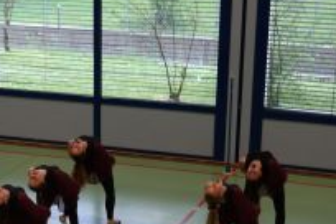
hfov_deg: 17.1
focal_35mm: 119
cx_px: 77
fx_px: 1111
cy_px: 329
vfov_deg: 11.1
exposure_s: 1/50
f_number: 4
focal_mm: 25
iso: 400
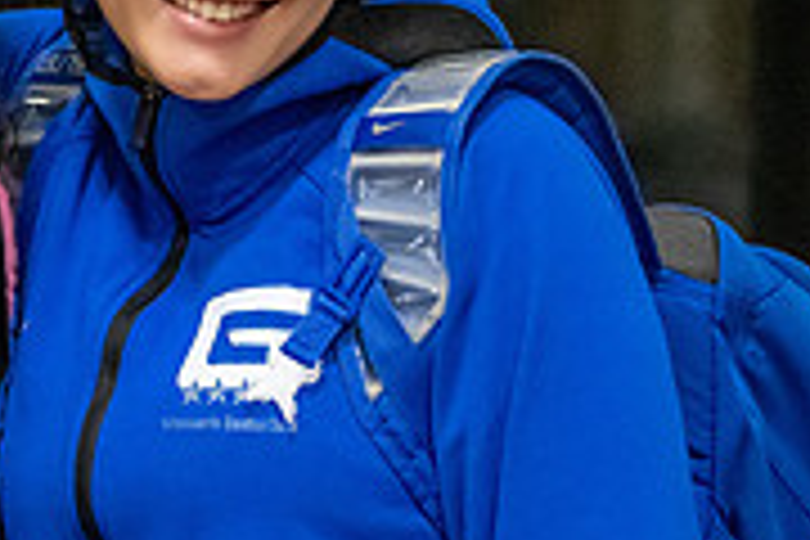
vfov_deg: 3.8
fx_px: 8167
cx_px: -94
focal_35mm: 363
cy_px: 305
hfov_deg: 5.7
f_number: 2.8
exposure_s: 1/1000
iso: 8000
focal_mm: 102
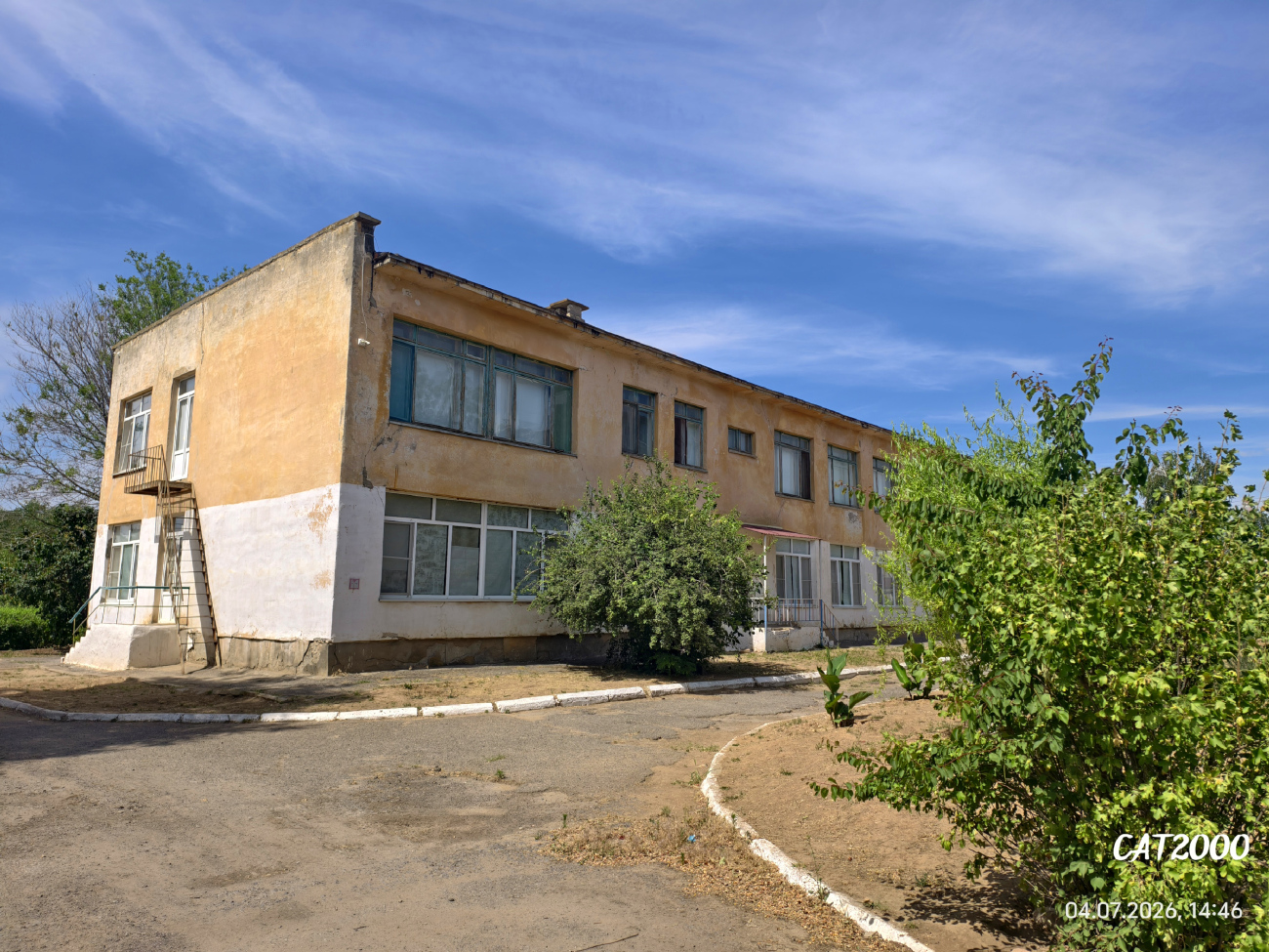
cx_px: 634
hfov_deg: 73.9
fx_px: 843
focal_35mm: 23
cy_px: 476
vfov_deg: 58.9
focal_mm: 6.54
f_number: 1.57
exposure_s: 1/3115
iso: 72
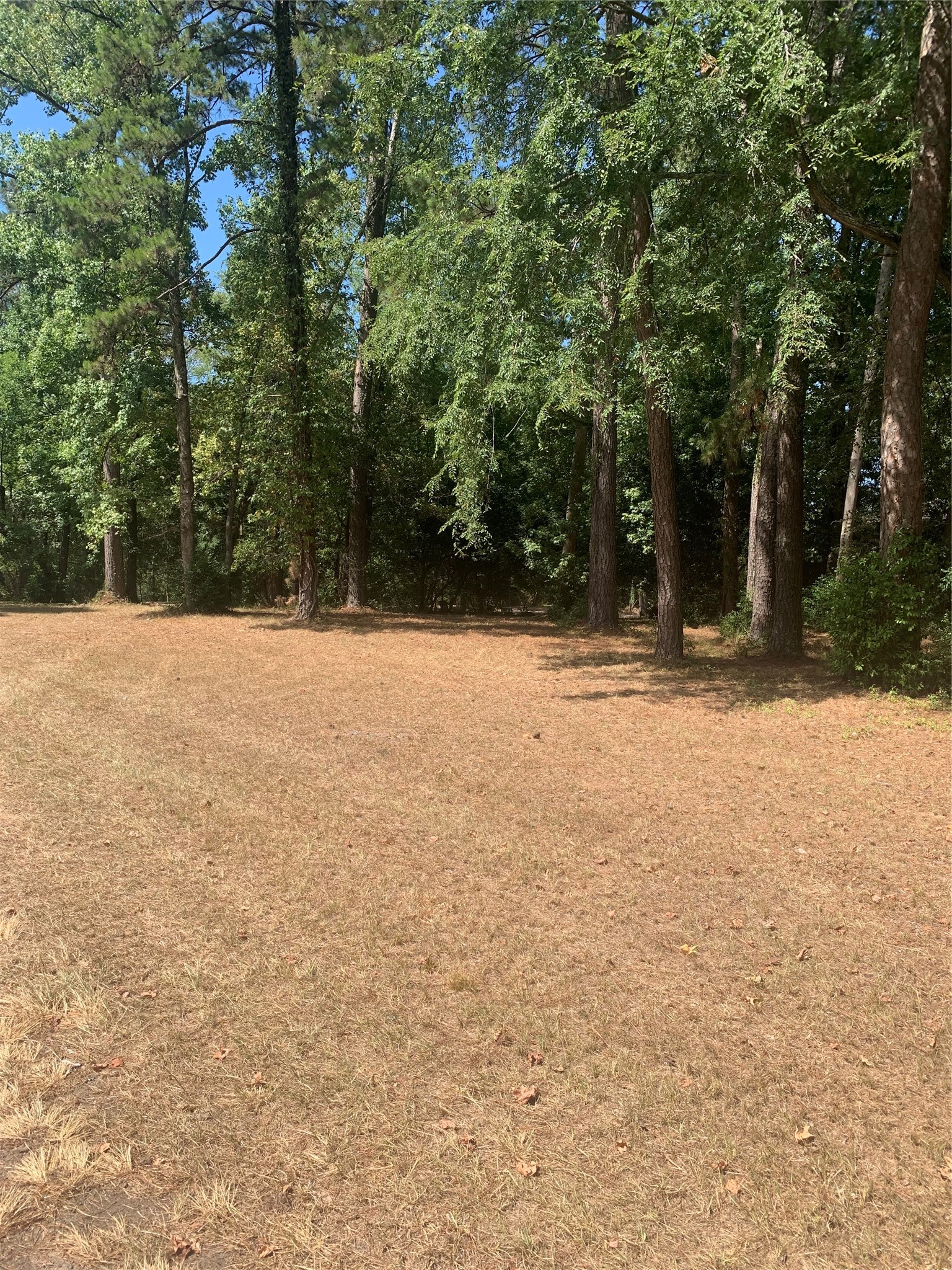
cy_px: 635
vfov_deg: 67.3
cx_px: 476
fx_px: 953
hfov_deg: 53.1
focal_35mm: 26
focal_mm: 4.25
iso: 25
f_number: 1.8
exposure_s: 1/1136
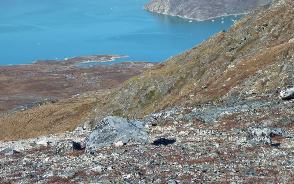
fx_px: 841
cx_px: 134
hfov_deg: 19.8
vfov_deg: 12.4
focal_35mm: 105
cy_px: 58
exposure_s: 1/400
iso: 80
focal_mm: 13.7
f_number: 5
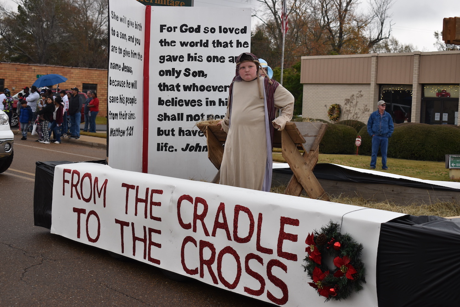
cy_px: 154
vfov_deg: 23.8
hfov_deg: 35.0
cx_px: 230
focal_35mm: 57
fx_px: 728
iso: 200
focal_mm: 38
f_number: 5.6
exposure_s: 1/250
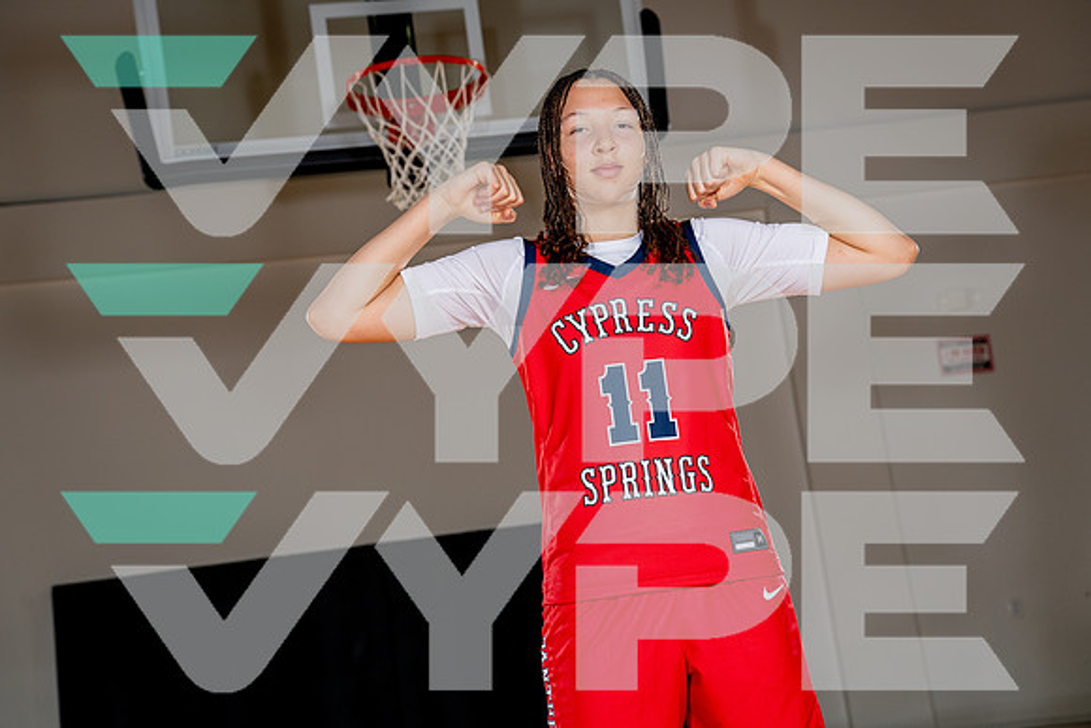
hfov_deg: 28.8
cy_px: 364
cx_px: 546
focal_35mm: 70
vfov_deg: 19.5
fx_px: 2122
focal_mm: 70
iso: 200
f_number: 5.6
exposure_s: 1/250
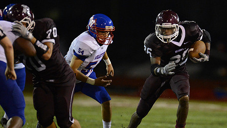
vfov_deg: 2.2
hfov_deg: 3.9
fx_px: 3299
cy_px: 79
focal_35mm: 548
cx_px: 147
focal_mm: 400
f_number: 2.8
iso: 8000
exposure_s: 1/800
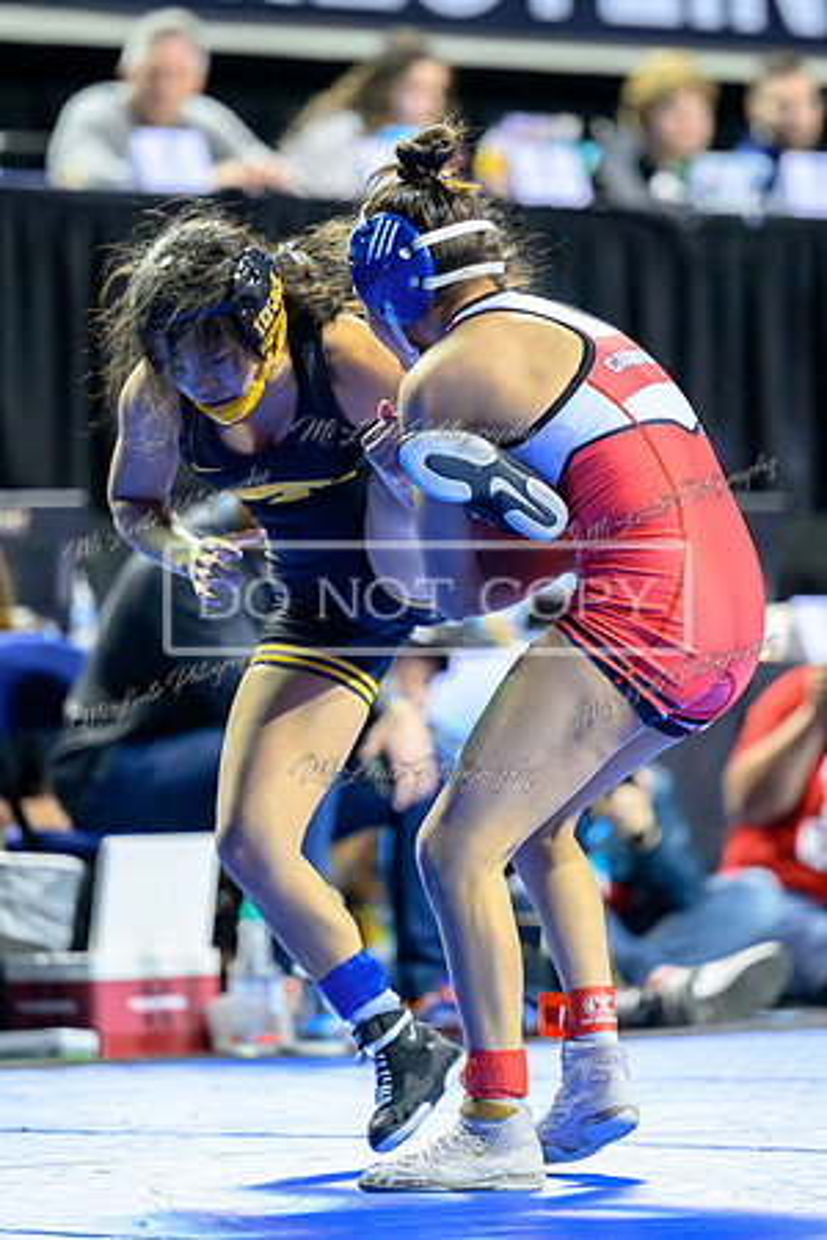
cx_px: 431
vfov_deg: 7.8
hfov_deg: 5.2
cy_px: 620
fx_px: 9123
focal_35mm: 265
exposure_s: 1/800
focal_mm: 175
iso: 4000
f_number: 2.8
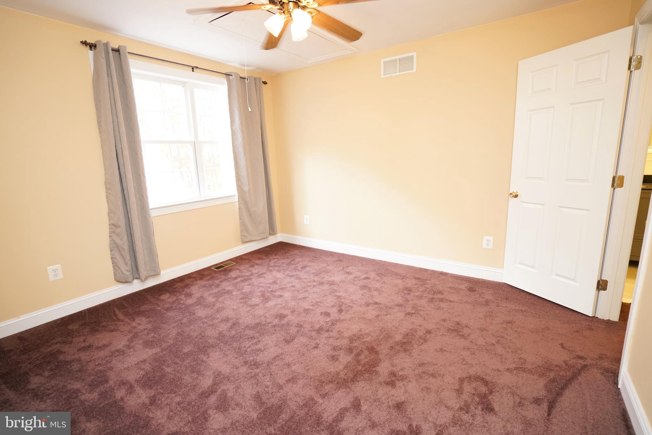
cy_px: 218
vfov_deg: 73.8
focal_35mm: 16
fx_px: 290
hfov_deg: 96.7
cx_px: 326
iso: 1250
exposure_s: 1/60
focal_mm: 16
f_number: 4
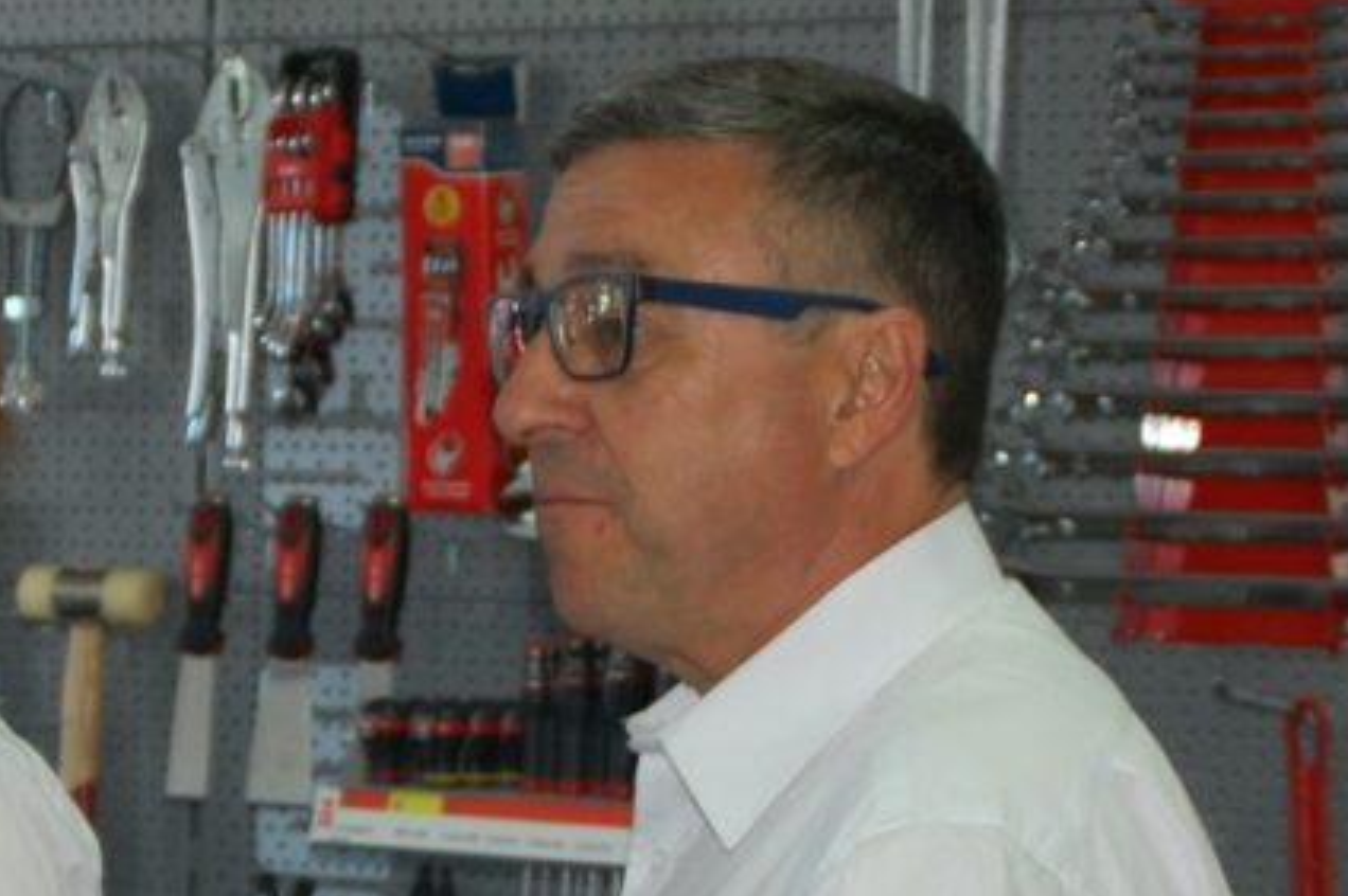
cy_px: 364
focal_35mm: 116
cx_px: 397
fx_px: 4340
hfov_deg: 17.6
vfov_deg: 11.8
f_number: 4.2
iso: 400
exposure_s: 1/60
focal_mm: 32
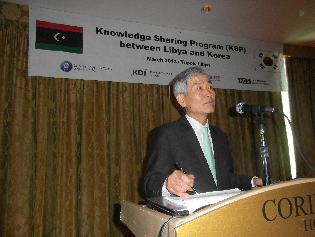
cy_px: 118
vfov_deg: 56.8
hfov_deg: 71.6
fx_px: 218
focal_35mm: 24
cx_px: 158
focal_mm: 4
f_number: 3.2
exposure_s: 1/30
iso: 160
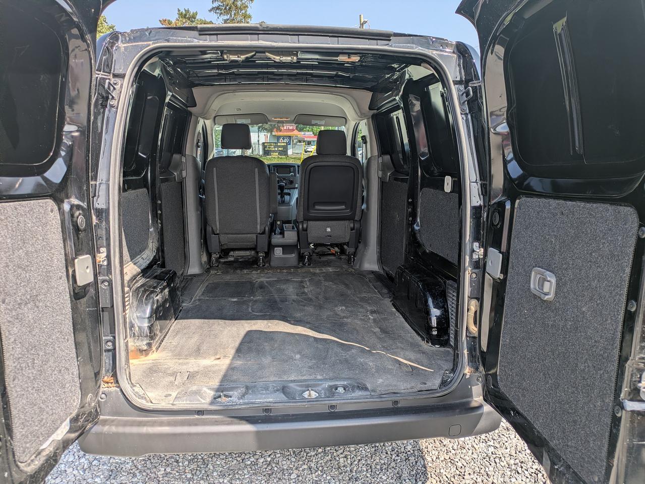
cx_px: 322
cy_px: 242
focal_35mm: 25
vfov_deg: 54.9
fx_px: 466
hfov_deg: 69.4
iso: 48
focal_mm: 5.43
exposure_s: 1/1030
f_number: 1.89
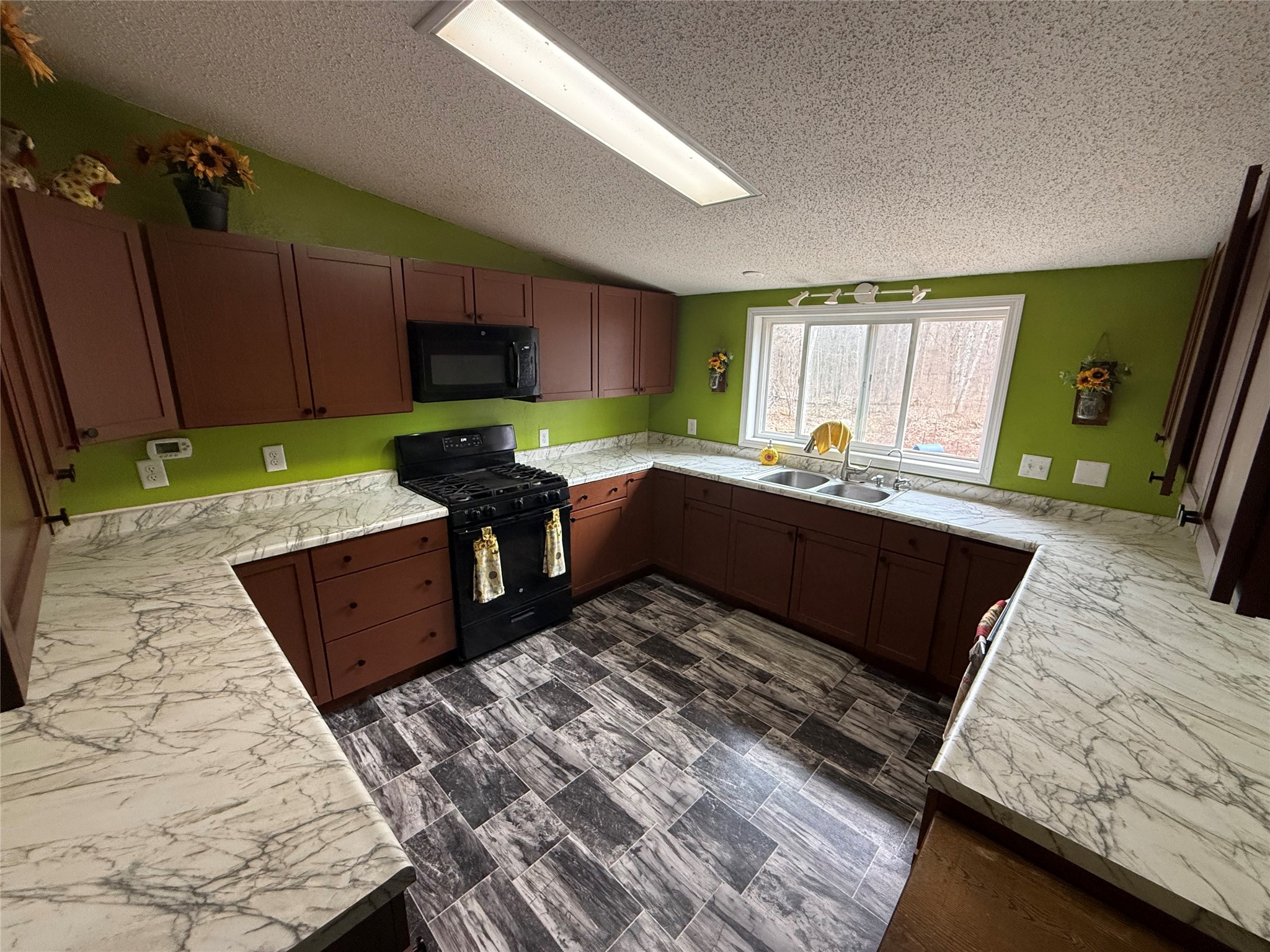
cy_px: 476
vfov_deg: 85.7
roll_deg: -0.7
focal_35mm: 14
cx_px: 635
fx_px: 514
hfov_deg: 102.1
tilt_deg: -14.2
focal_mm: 2.22
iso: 320
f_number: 2.2
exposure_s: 1/120
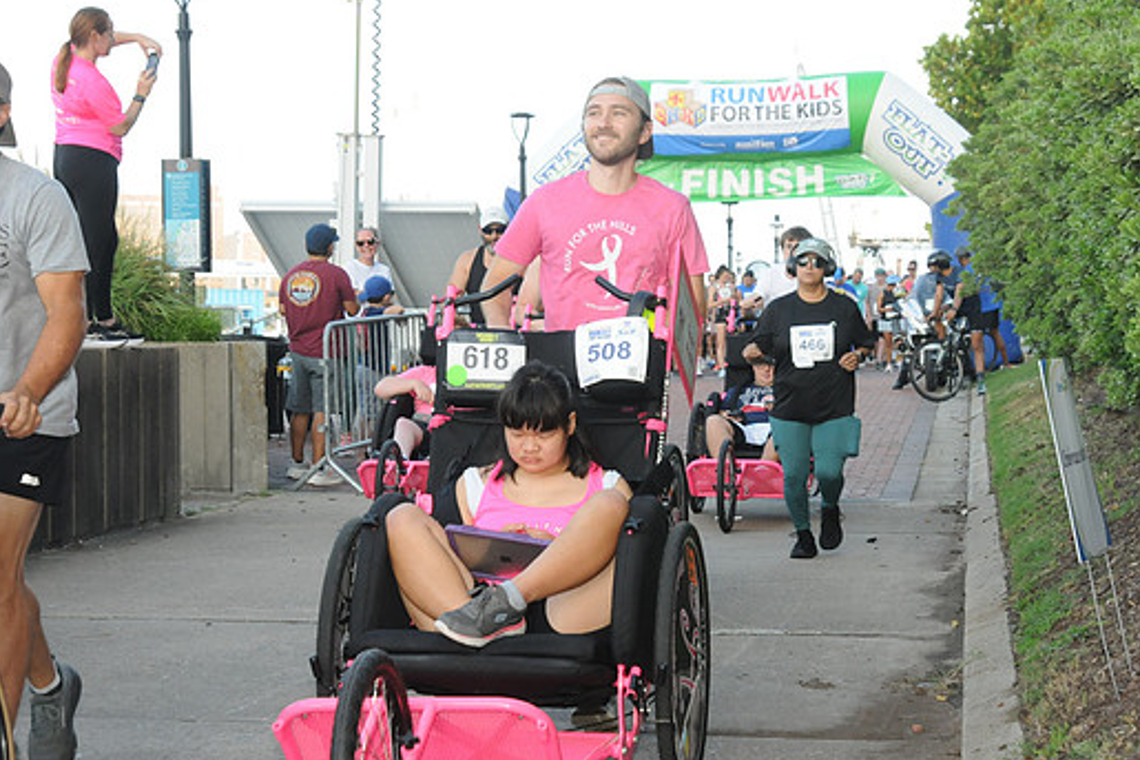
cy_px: 411
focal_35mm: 81
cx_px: 638
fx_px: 2564
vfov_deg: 16.8
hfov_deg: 25.1
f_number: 9
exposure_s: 1/250
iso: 800
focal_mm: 48
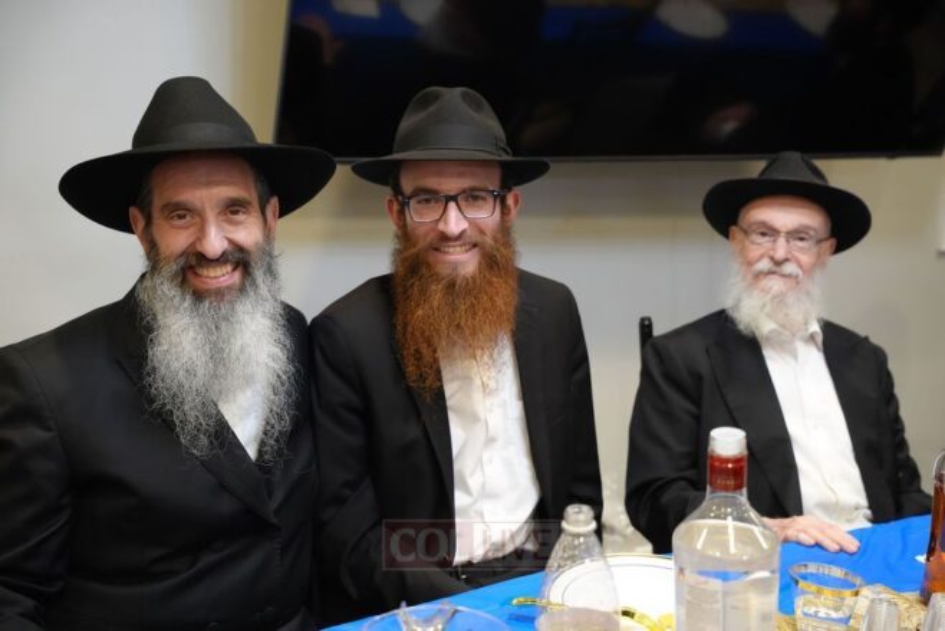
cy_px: 316
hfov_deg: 37.3
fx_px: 1399
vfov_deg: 25.4
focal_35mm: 53
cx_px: 472
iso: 5000
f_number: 4
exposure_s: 1/160
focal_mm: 53.3
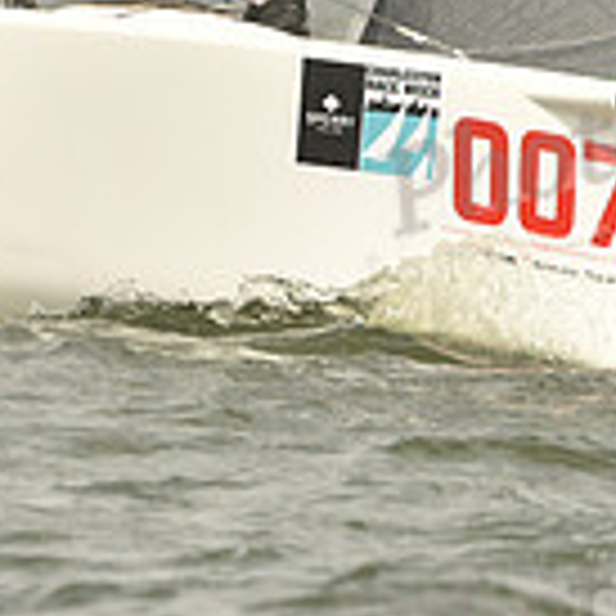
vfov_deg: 1.6
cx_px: 157
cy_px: -52
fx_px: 21663
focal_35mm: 1076
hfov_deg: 1.6
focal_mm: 300
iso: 320
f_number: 7.1
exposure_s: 1/1250
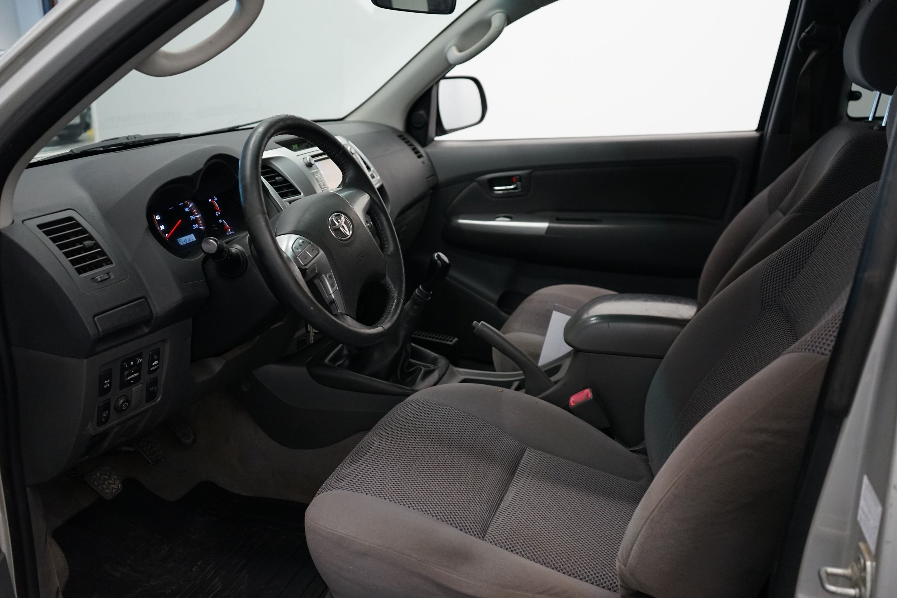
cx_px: 448
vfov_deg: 43.6
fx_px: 747
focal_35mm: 30
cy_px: 299
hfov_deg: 61.9
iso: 2000
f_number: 3.5
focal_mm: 30
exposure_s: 1/160
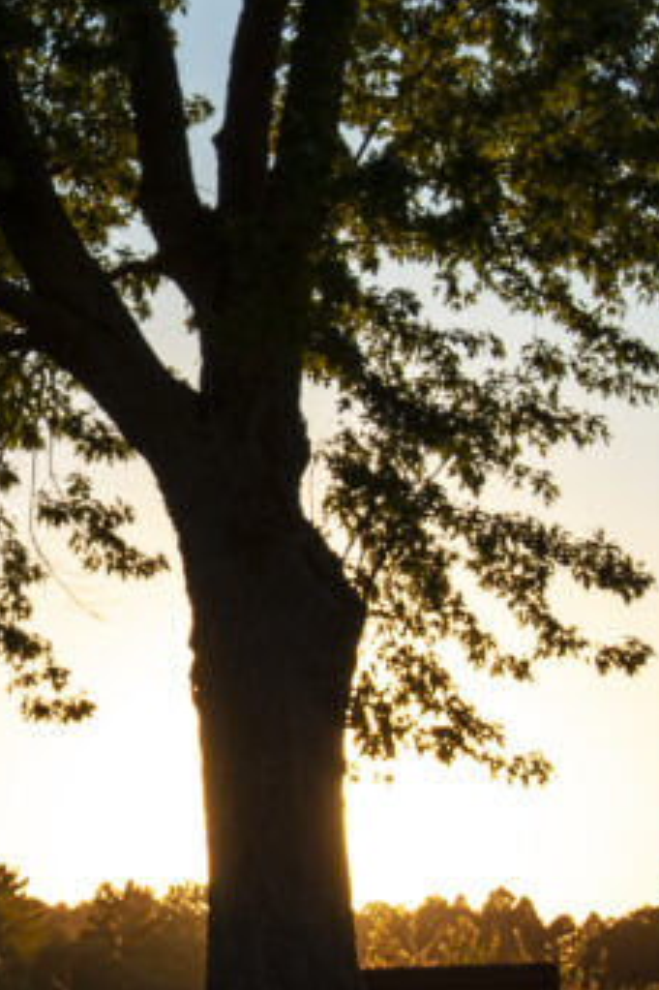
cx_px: -75
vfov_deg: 12.0
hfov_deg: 8.0
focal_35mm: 171
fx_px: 4700
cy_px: 528
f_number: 11
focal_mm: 38
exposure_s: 1/320
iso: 200
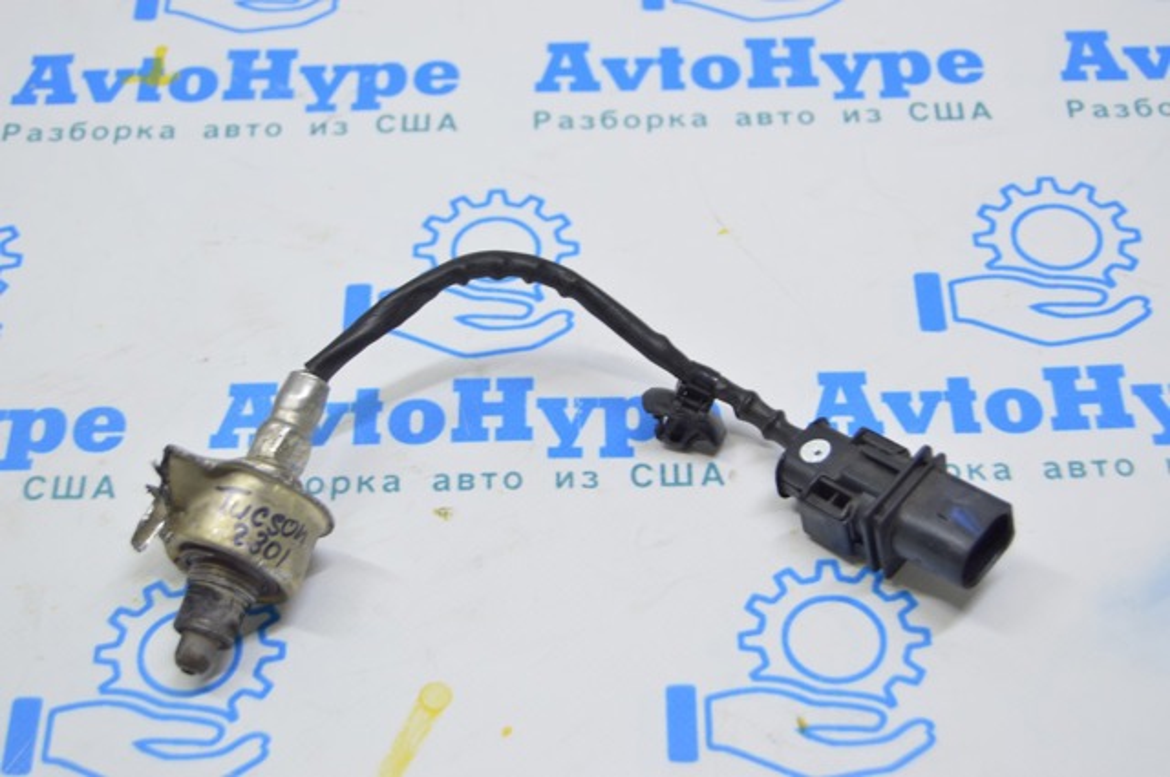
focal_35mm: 68
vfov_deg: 20.1
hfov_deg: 29.9
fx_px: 2191
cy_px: 388
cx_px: 585
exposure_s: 1/20
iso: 400
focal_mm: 45
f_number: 5.6
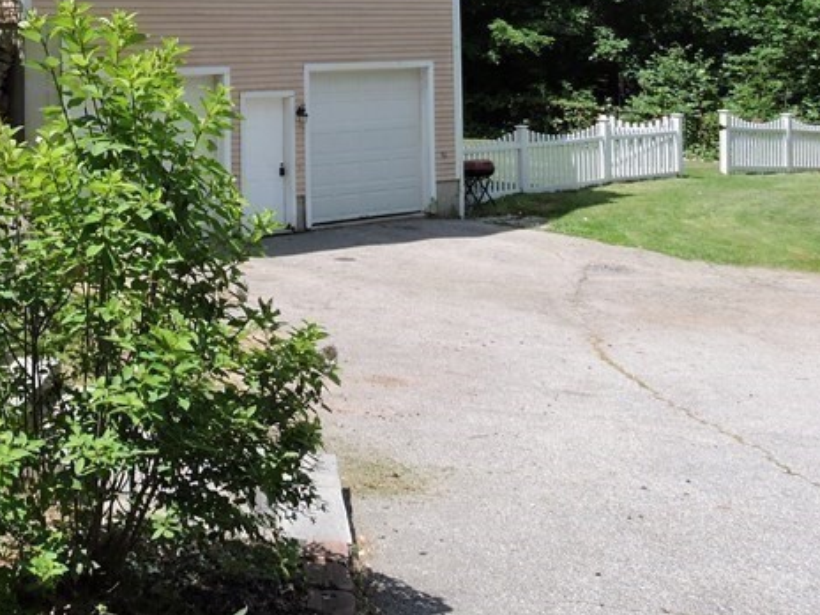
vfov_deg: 25.9
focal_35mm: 53
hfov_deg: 33.8
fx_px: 1255
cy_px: -23
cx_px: 53
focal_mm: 4.3
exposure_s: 1/800
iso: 100
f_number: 3.3
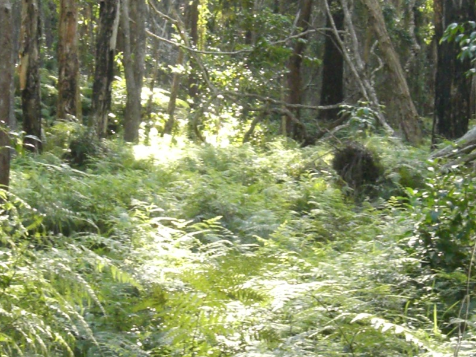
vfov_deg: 13.6
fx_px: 1499
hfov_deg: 18.0
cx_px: 259
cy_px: 203
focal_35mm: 109
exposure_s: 1/60
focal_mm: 6.3
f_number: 4.4
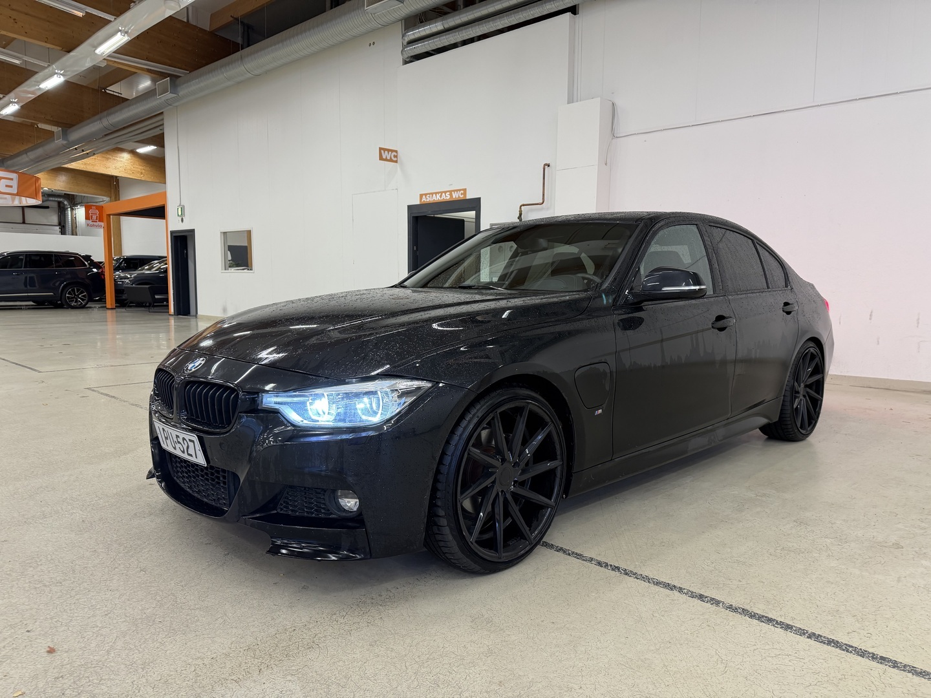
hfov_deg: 71.6
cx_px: 466
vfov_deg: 56.8
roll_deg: -0.9
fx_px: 645
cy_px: 349
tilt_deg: -7.2
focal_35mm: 24
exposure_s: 1/100
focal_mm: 6.76
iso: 200
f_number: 1.78
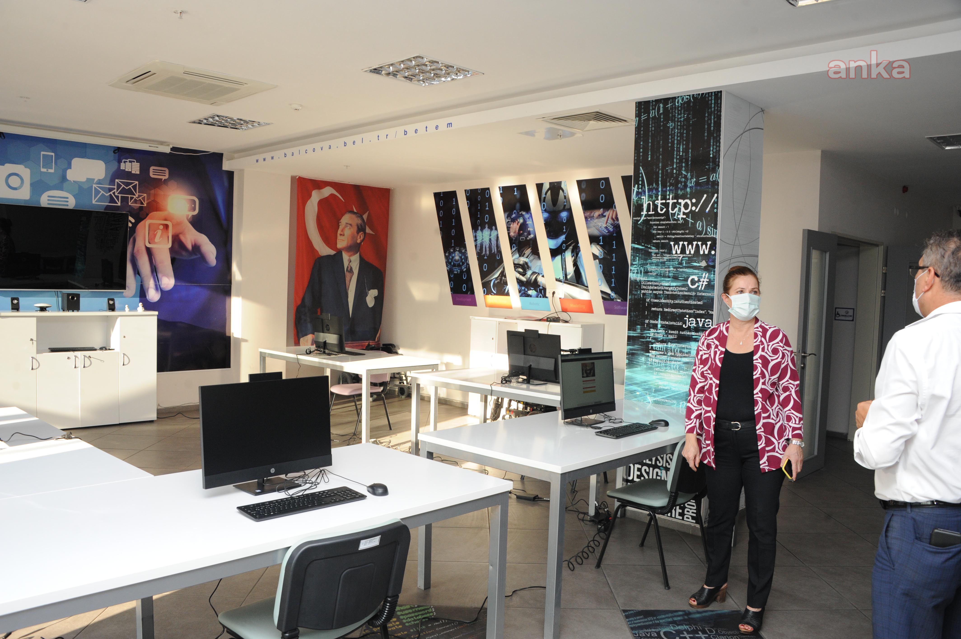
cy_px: 320
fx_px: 747
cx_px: 480
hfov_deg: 65.5
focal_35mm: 28
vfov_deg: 46.3
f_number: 7.1
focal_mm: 28
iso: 1600
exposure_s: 1/250
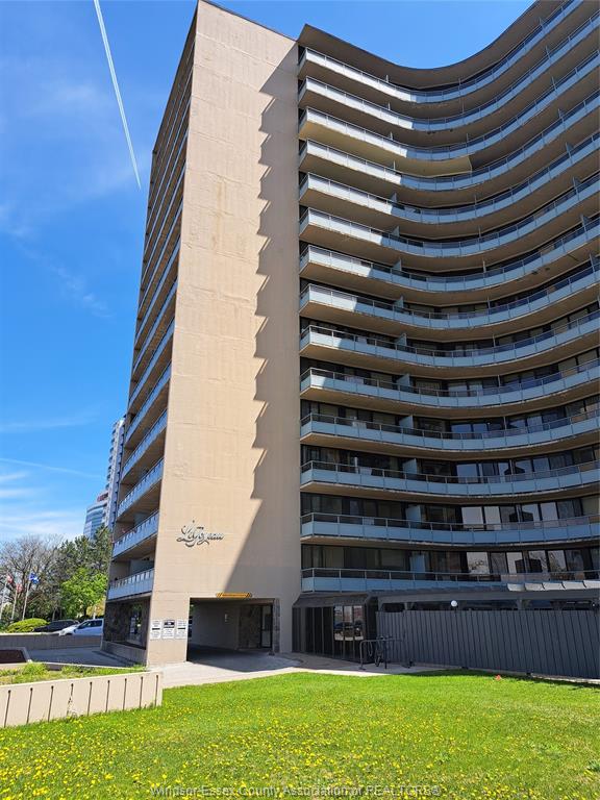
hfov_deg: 56.8
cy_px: 400
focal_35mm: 24
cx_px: 300
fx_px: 555
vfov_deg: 71.6
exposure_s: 1/661
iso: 50
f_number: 1.8
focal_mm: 5.23
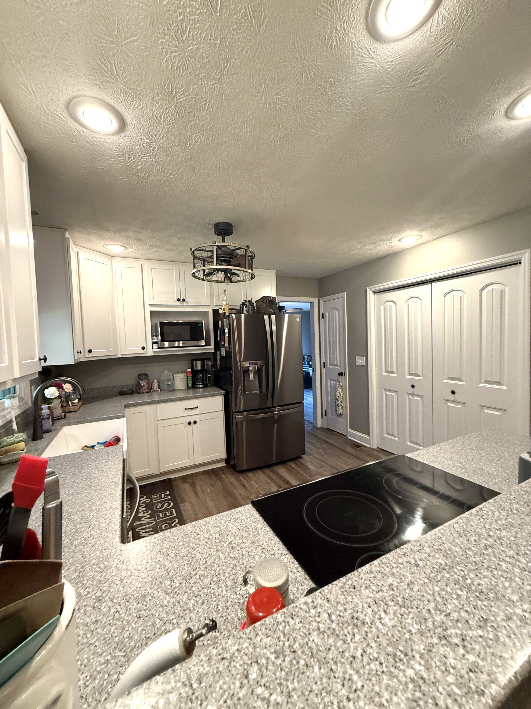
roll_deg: -0.1
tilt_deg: +0.2
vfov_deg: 102.1
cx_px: 266
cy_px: 354
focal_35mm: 14
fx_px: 286
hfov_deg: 85.7
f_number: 2.2
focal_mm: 2.22
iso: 500
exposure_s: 1/60
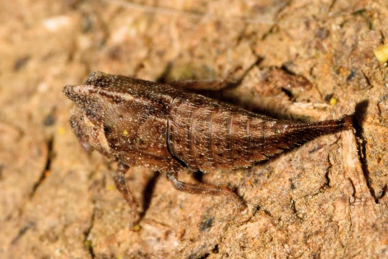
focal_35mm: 158
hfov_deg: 13.0
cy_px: 130
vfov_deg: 8.7
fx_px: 1698
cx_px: 194
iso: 250
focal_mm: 105
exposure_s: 1/60
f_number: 32
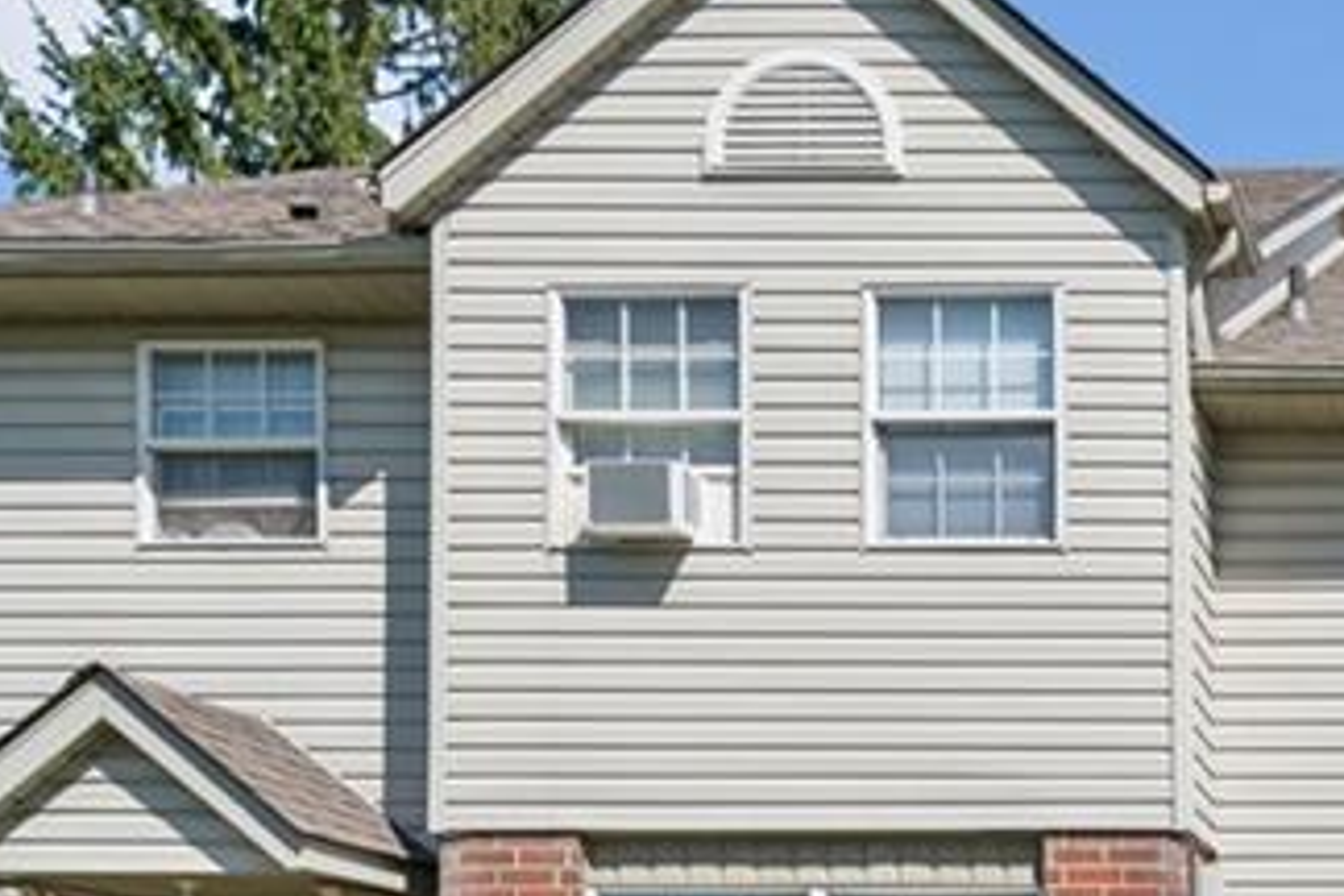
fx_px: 2240
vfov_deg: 21.8
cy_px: 896
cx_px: 1821
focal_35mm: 60
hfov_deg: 27.1
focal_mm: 19
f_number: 8
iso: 200
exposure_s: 1/1000
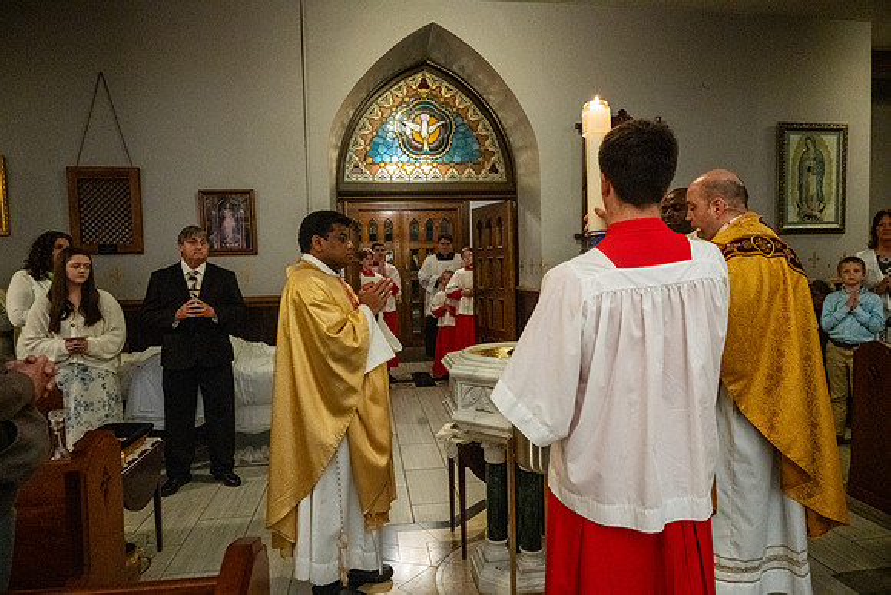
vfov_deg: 53.2
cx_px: 446
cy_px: 298
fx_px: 594
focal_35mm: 24
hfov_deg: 73.7
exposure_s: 1/60
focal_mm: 24
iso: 5000
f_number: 6.3
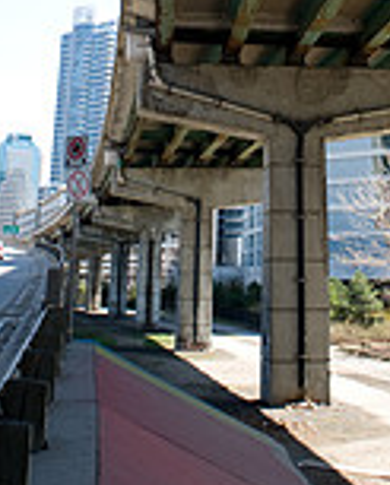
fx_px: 791
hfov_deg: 27.5
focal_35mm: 55
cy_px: 22
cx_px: 262
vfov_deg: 31.9
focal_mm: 20
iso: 200
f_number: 5.6
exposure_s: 1/500
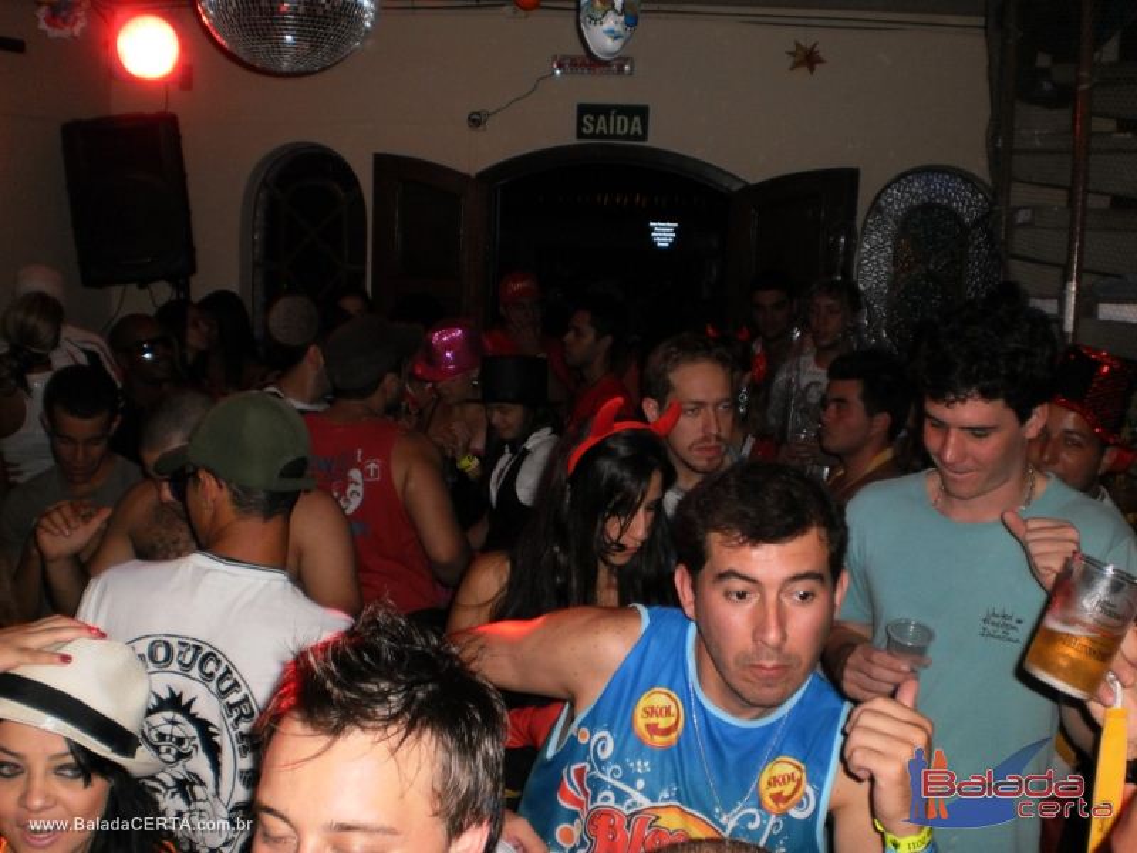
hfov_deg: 51.4
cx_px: 568
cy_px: 426
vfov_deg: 39.7
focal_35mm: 36
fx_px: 1182
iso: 125
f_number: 3.1
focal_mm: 6.3
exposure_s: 1/30
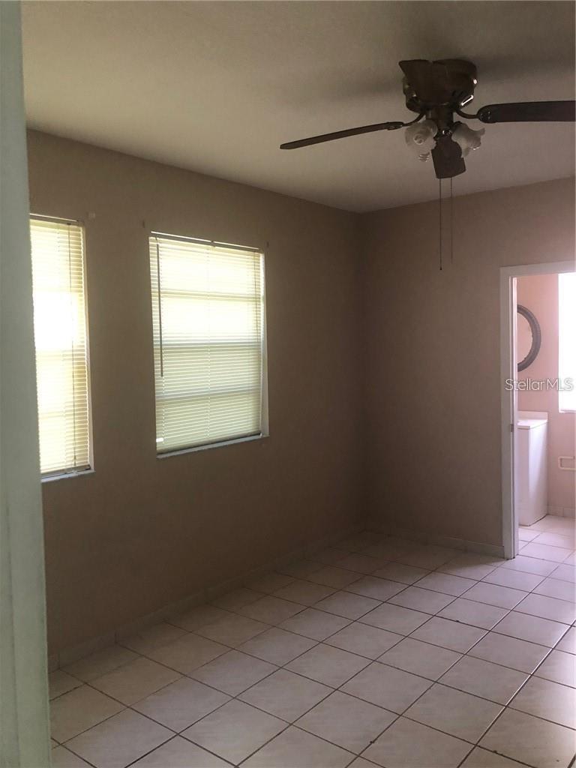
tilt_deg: -4.1
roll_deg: +1.5
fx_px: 621
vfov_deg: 63.4
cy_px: 384
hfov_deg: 49.7
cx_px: 288
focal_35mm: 28
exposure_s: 1/15
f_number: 1.8
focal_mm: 3.99
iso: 64
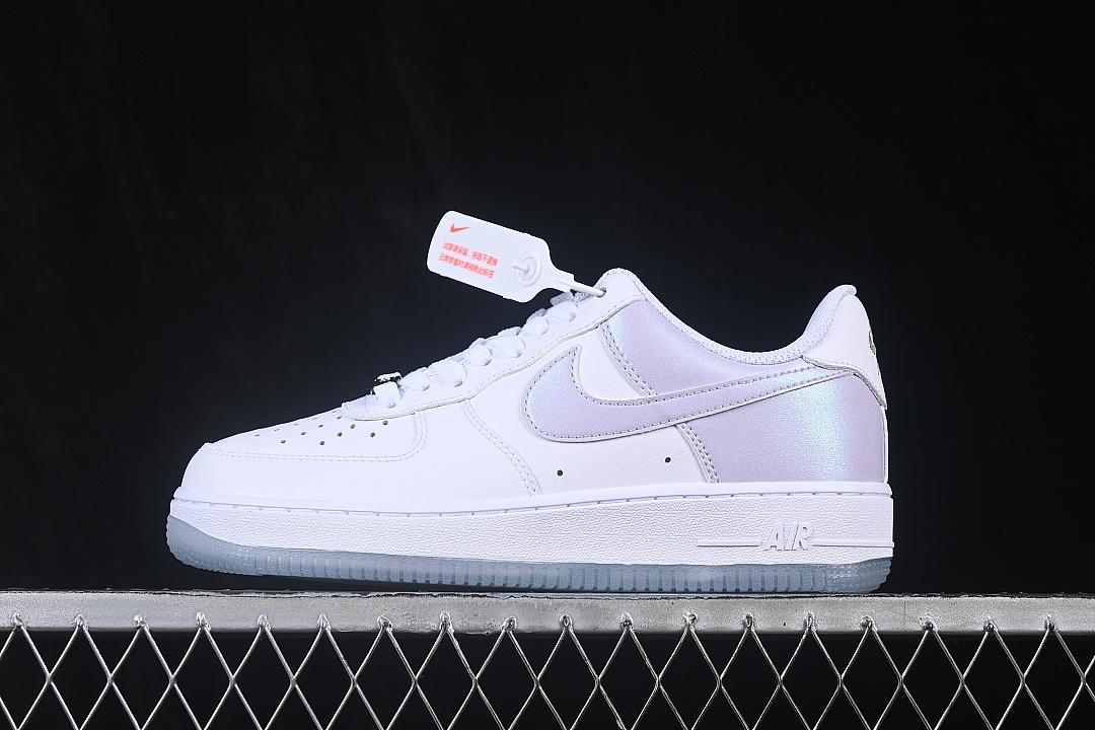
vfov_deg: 18.2
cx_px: 548
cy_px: 365
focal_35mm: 75
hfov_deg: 27.0
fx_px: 2281
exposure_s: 1/80
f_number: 8
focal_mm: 50
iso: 160
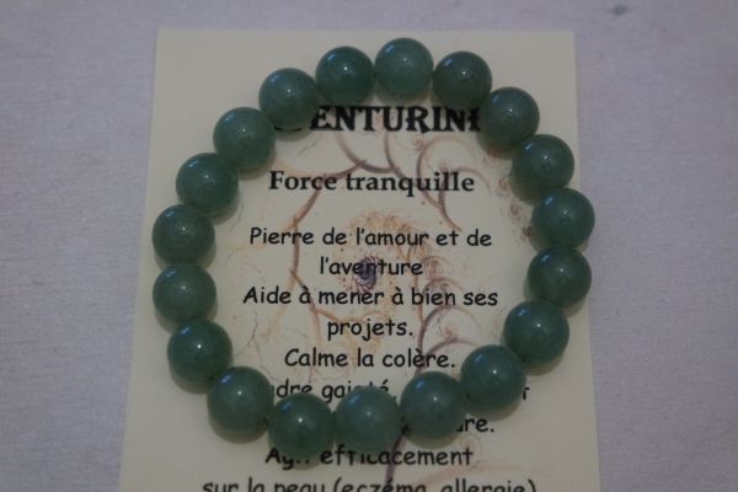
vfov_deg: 20.3
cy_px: 246
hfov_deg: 30.1
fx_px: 1373
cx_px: 369
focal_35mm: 67
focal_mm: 44
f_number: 5.6
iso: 3200
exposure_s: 1/50
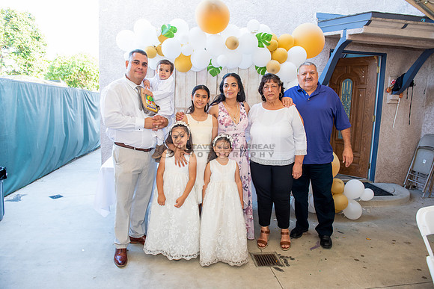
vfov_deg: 53.2
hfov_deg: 73.7
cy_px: 144
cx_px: 217
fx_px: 289
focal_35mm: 24
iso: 500
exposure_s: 1/80
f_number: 4.5
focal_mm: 24
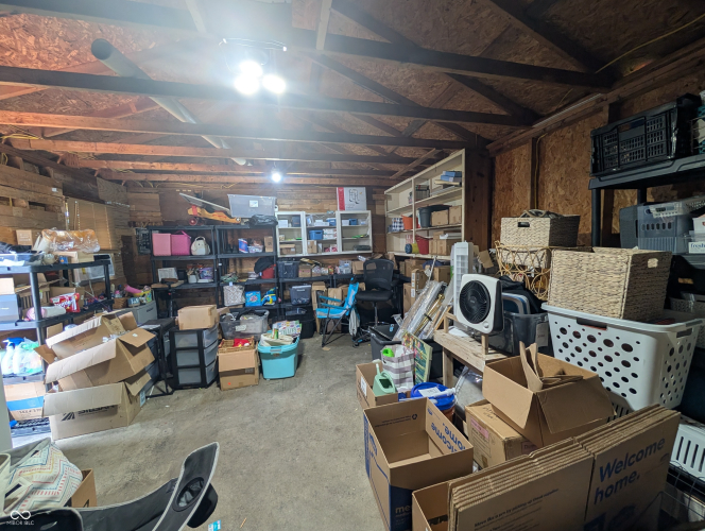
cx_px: 352
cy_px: 266
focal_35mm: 12
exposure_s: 1/120
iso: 166
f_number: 1.7
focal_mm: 2.02
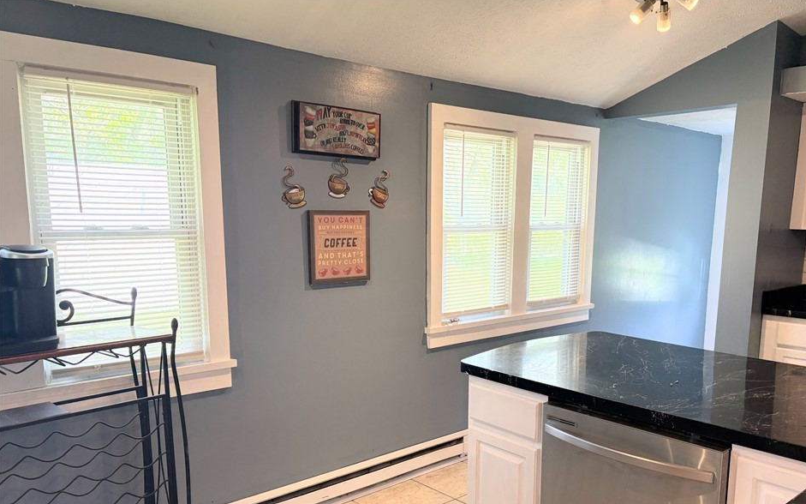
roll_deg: +0.2
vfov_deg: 41.4
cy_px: 326
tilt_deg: -9.3
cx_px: 437
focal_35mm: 30
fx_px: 659
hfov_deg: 62.8
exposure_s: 1/120
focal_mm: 5.96
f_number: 1.6
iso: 160
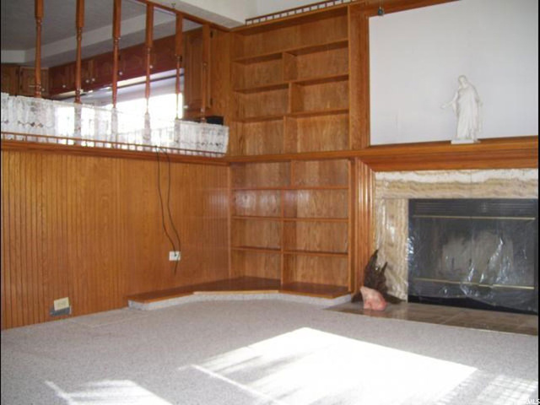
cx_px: 270
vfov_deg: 39.7
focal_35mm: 36
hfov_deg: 51.4
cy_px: 202
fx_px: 562
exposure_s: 1/60
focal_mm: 6
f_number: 2.7
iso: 200
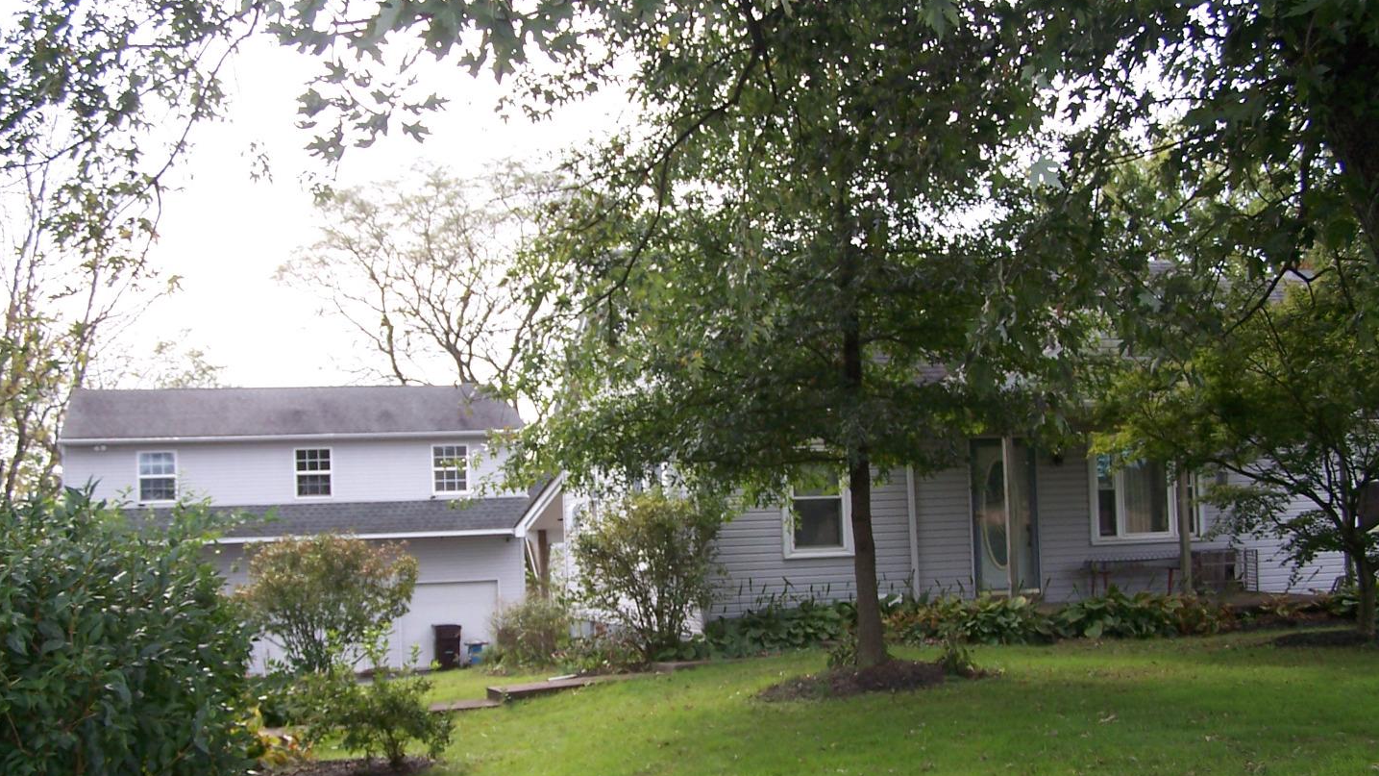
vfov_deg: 25.4
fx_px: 1718
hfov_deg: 43.7
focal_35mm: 47
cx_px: 688
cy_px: 461
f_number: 2.8
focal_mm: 7.1
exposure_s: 1/250
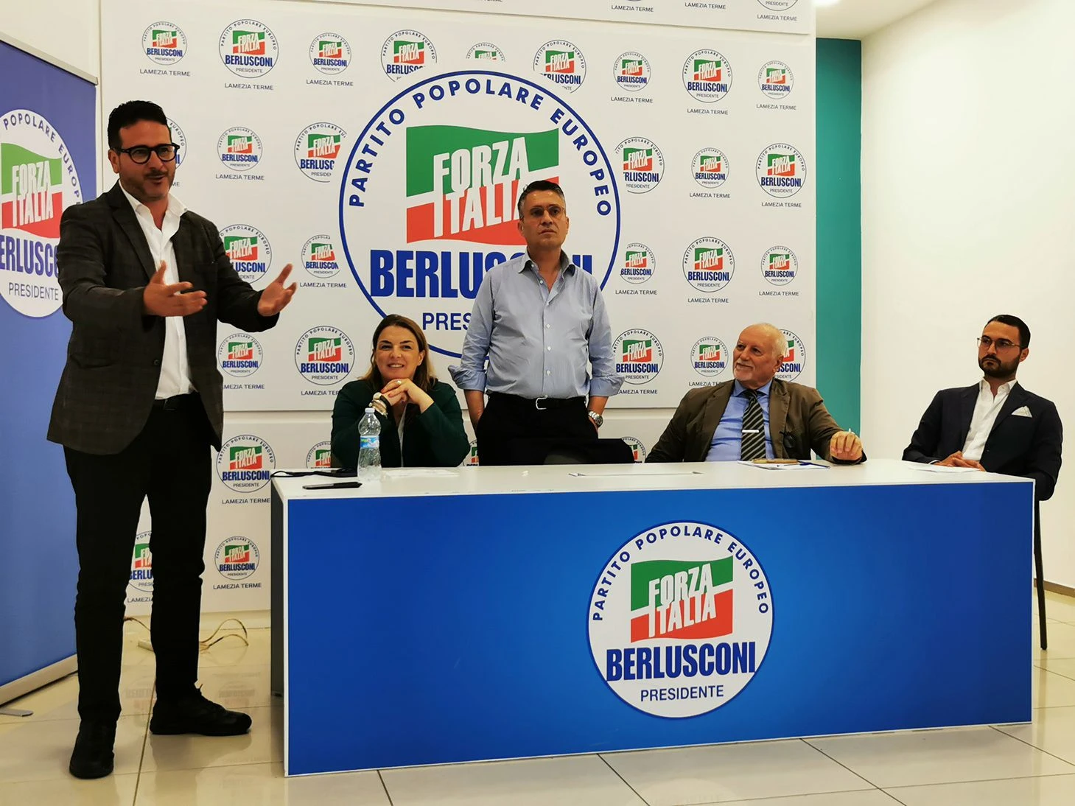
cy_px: 403
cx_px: 538
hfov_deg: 43.9
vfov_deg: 33.6
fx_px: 1335
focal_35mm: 43
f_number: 1.6
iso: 100
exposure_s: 1/100
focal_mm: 5.56
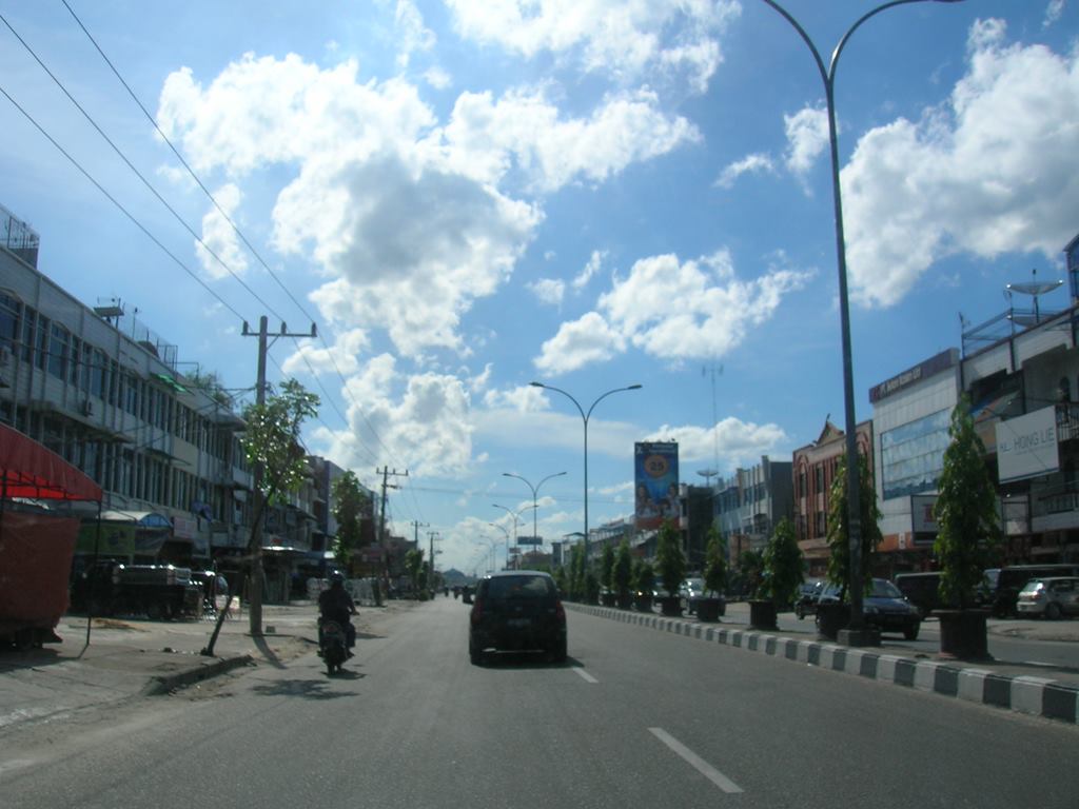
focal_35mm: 34
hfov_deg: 54.0
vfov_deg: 41.8
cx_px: 540
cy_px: 404
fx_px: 1060
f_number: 4.9
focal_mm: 5.7
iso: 50
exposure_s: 1/1100
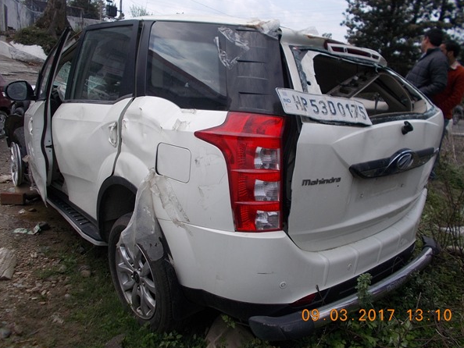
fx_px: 375
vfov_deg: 49.8
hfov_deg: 63.4
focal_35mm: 28
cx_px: 227
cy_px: 172
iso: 80
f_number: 8
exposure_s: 1/160
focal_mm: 4.6
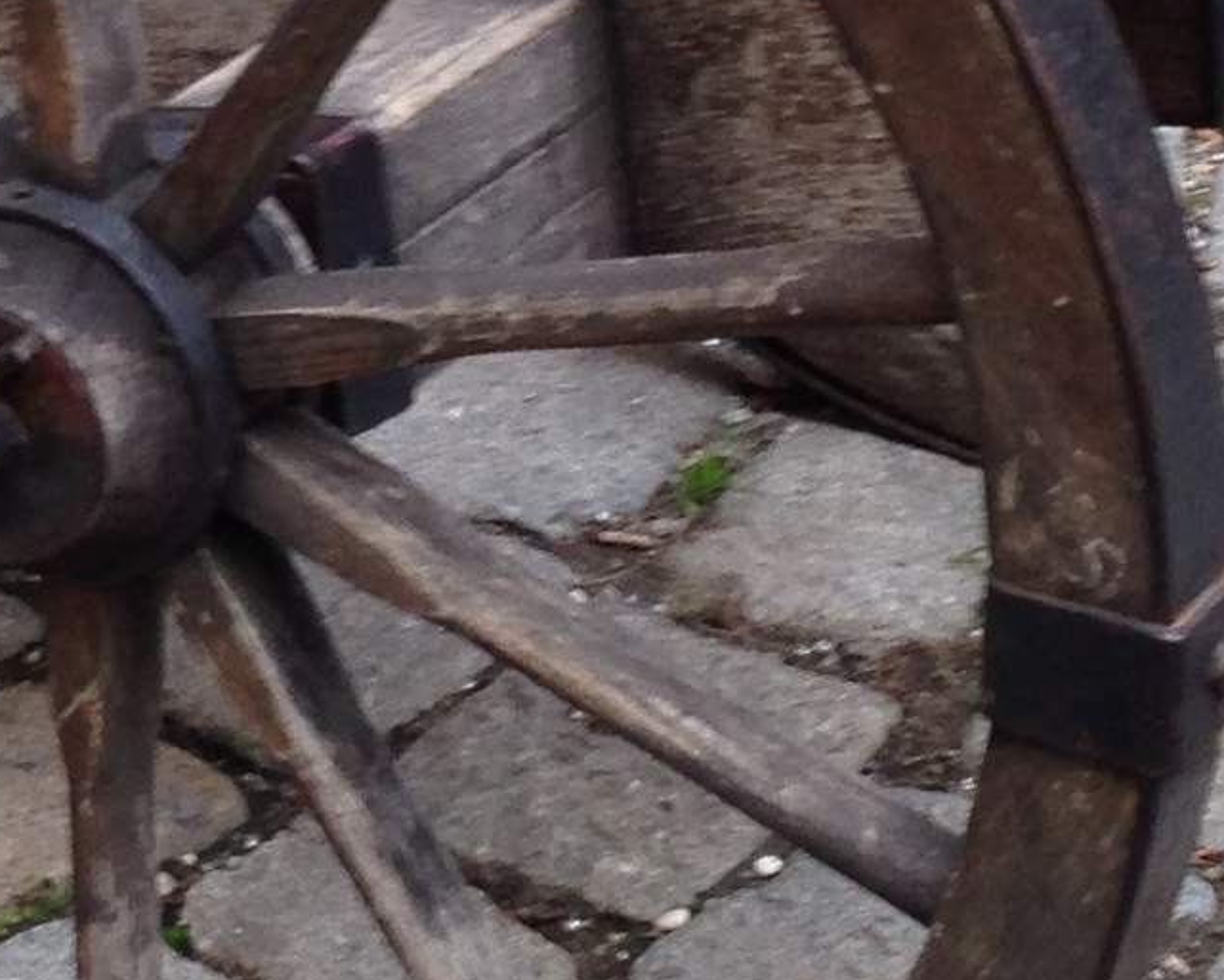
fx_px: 5942
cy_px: -155
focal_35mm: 164
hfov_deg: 11.6
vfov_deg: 9.3
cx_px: -57
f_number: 2.4
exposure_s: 1/40
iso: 64
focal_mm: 4.12
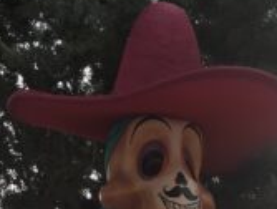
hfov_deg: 17.5
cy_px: 377
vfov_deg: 12.2
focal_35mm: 112
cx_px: 109
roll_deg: +2.0
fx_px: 898
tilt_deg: +24.1
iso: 25
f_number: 2.2
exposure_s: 1/164
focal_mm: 4.15
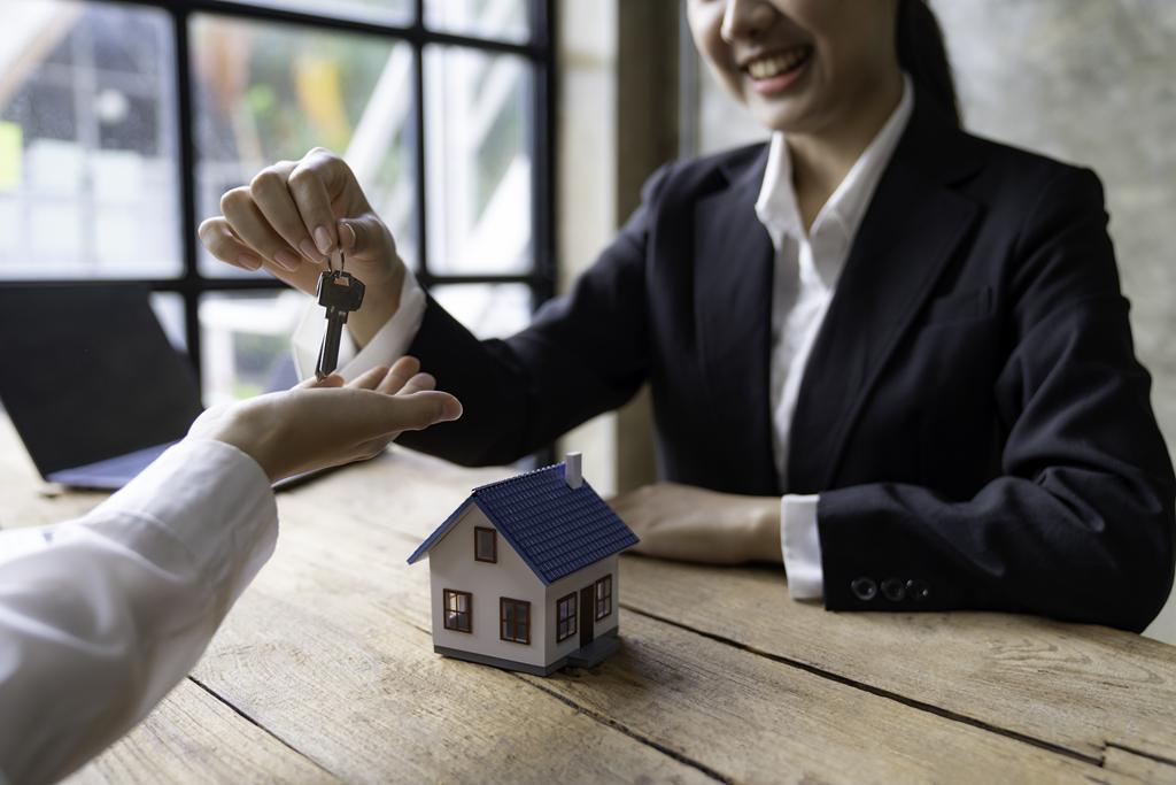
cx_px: 588
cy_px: 392
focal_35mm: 34
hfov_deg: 55.8
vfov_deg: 38.9
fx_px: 1111
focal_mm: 34
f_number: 2.8
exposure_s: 1/125
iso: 200
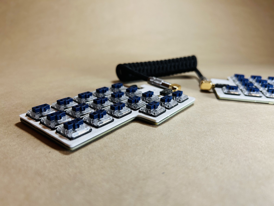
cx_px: 137
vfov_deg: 53.1
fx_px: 206
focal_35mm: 26
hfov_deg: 67.3
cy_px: 103
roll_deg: -1.1
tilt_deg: -20.0
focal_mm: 5.7
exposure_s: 1/121
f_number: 1.5
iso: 64
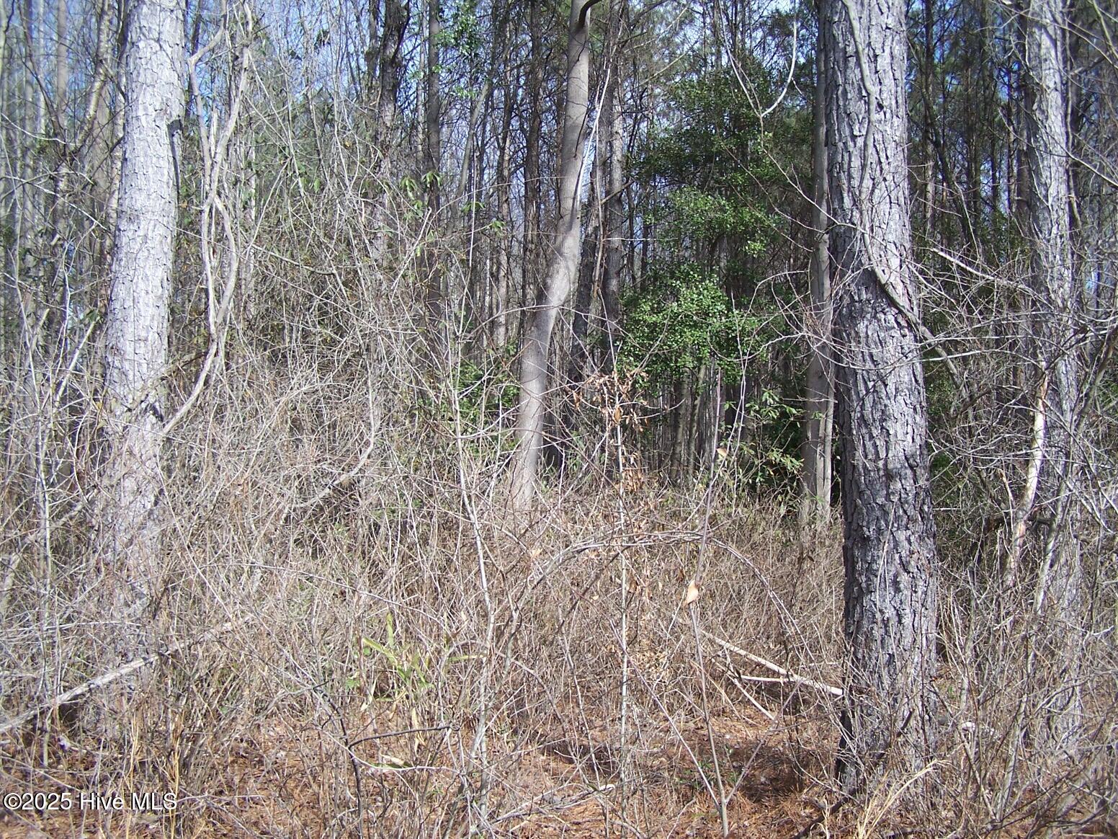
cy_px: 420
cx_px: 559
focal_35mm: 38
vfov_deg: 37.7
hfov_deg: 49.0
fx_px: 1227
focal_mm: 6.3
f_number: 2.8
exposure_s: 1/500
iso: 80
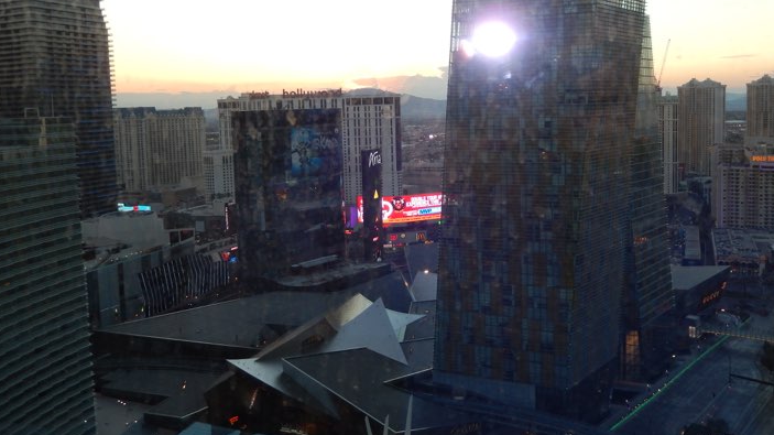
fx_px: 636
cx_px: 415
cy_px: 154
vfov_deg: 37.4
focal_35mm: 31
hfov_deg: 62.6
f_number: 3.4
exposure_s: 1/30
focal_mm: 4.5
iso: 125
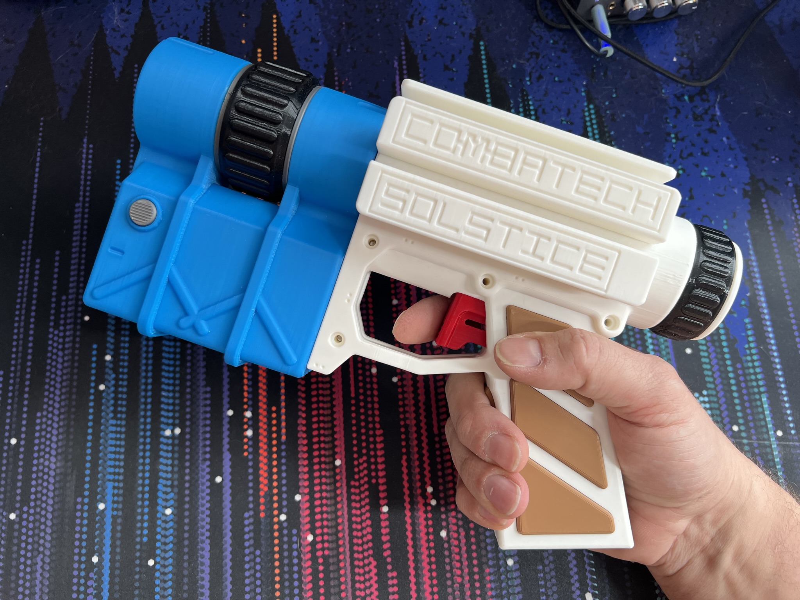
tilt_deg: -76.0
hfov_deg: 67.3
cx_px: 400
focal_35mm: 26
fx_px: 601
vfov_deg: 53.1
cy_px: 300
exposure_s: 1/121
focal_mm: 5.7
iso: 80
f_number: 1.5
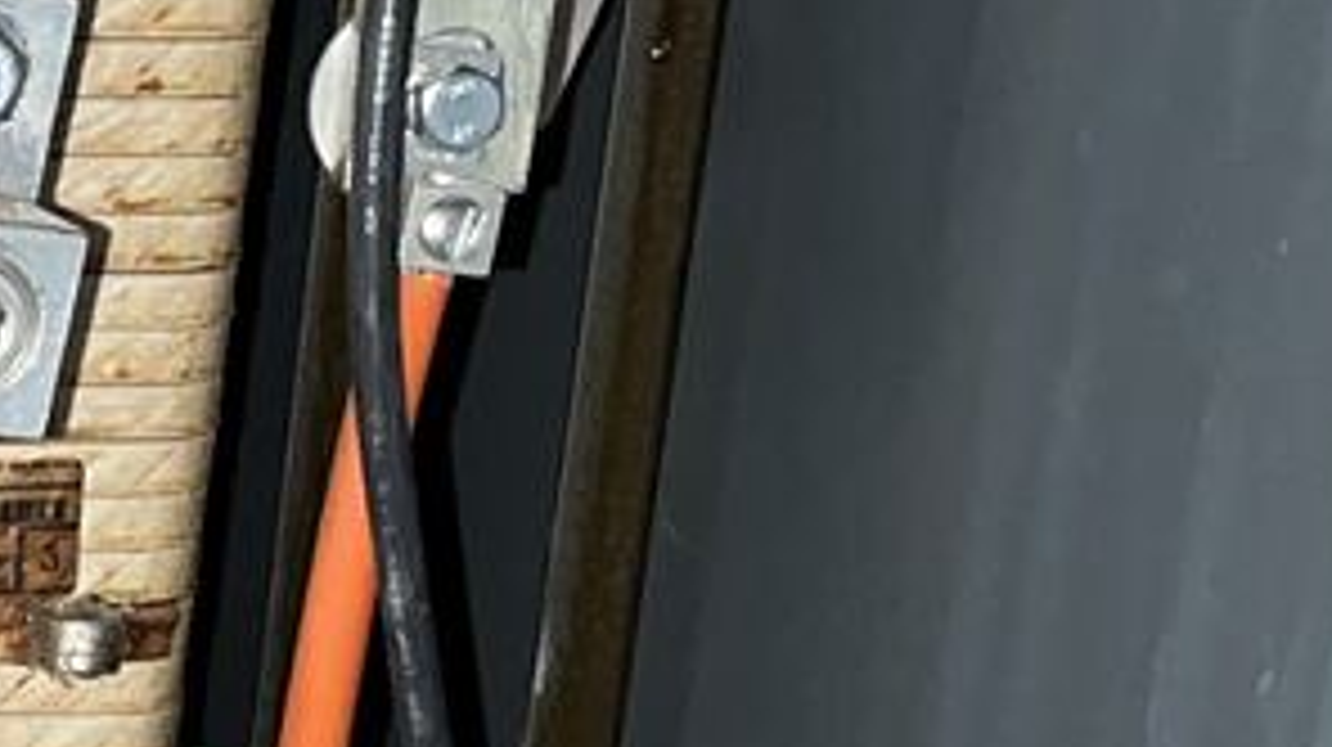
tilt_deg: -19.5
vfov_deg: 8.9
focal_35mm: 134
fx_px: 4729
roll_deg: -1.5
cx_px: -1359
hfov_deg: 13.6
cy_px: 909
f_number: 1.6
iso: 64
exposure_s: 1/4
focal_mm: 5.1
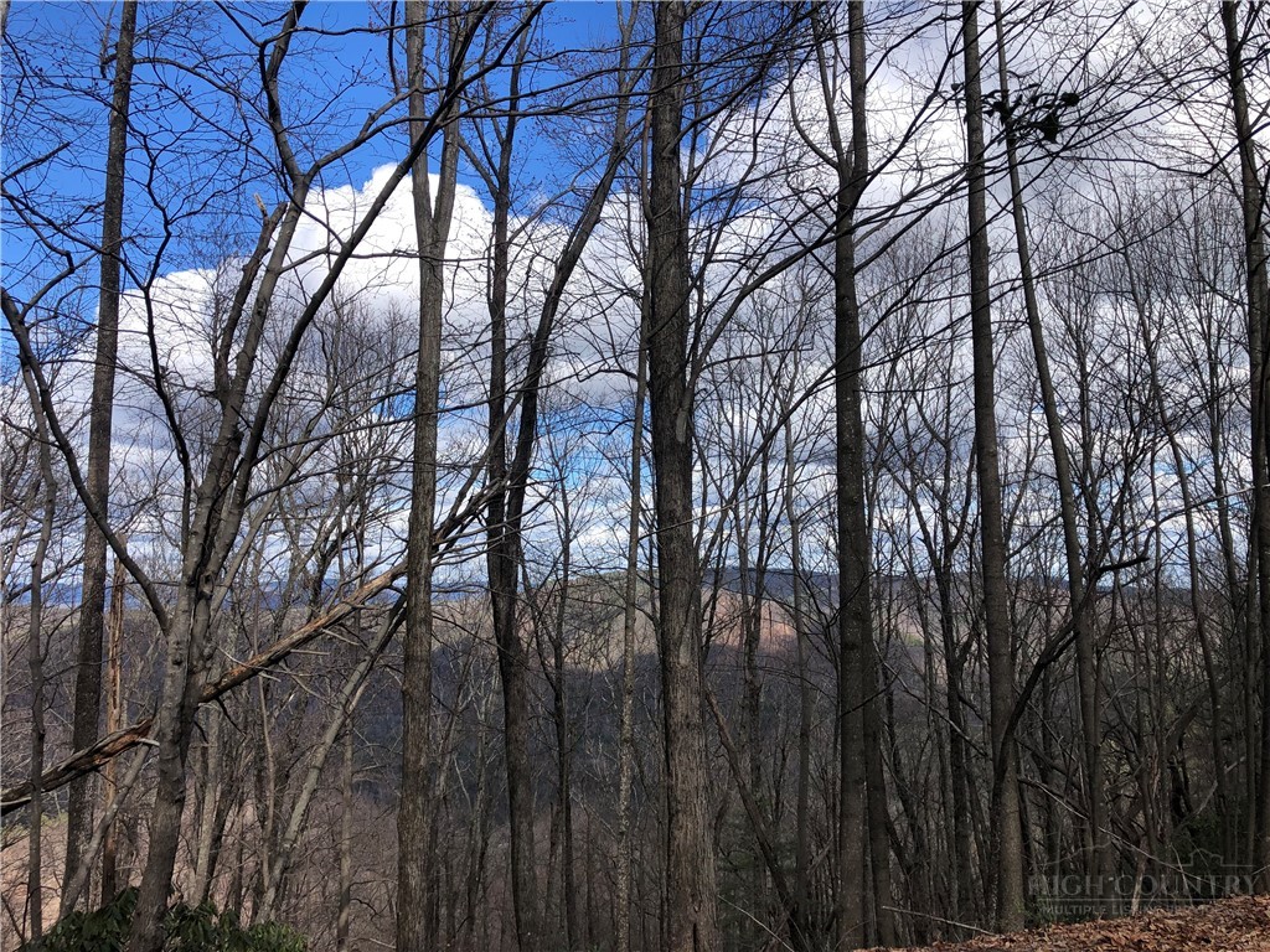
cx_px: 635
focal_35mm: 28
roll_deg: +0.9
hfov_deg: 63.4
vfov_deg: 49.7
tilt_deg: +7.0
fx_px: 1027
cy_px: 476
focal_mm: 3.99
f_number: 1.8
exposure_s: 1/1499
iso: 20
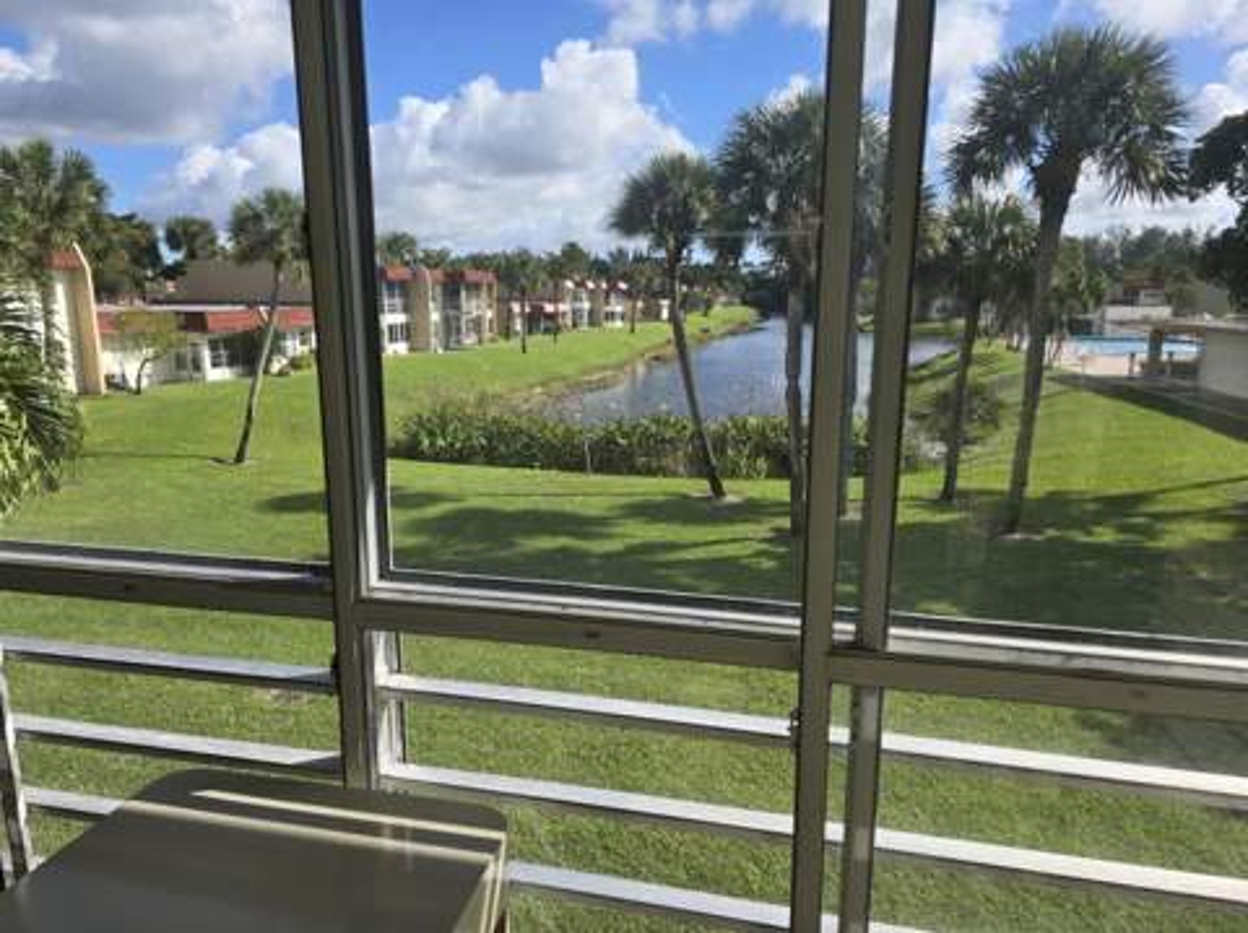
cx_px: 624
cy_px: 466
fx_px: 828
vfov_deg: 58.8
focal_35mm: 23
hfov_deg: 74.0
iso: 12
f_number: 1.7
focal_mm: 6.3
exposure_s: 1/450
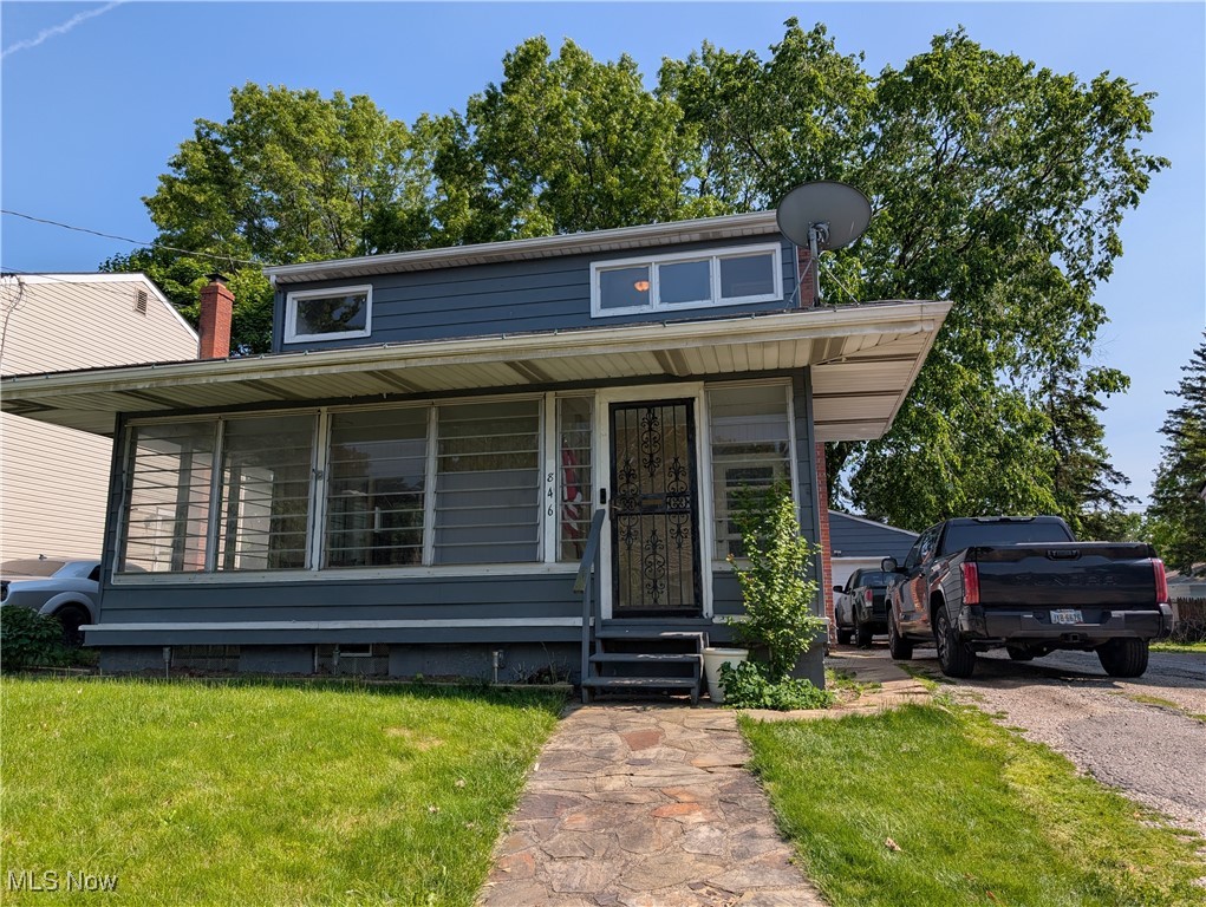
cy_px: 454
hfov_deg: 71.5
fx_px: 837
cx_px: 603
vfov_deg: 56.9
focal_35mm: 24
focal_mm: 6.9
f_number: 1.68
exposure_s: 1/1058
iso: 23
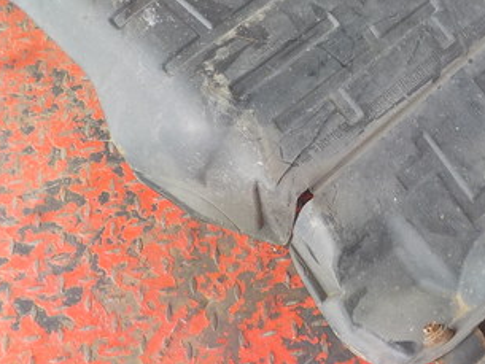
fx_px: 883
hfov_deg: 30.4
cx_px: 340
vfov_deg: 22.7
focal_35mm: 63
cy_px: 38
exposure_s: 1/80
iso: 125
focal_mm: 4.1
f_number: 3.3
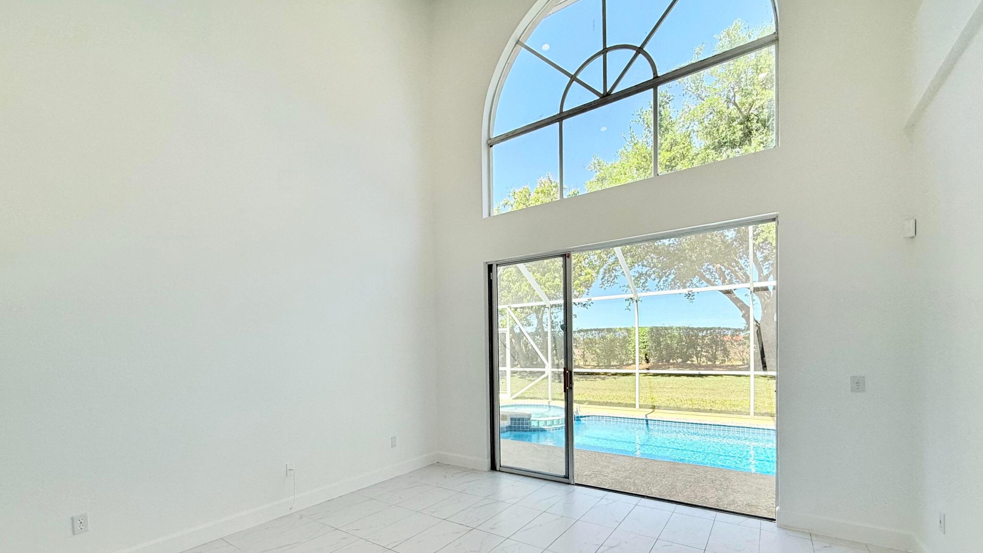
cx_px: 474
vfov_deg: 65.7
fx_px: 417
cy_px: 358
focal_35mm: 16
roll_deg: +0.8
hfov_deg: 99.3
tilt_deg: +0.2
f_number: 2.2
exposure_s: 1/490
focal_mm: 2.22
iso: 50
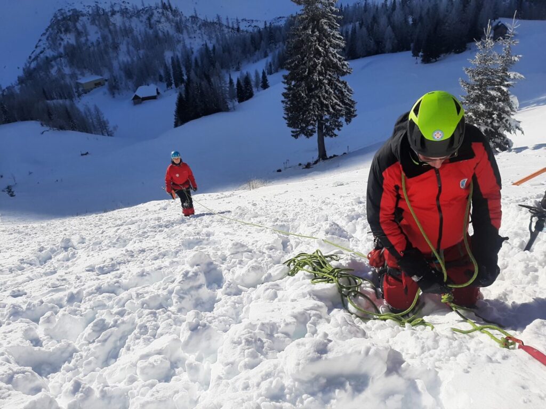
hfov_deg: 67.3
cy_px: 204
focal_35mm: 26
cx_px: 273
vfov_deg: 53.1
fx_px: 410
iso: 40
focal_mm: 3.93
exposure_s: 1/6667
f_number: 1.7
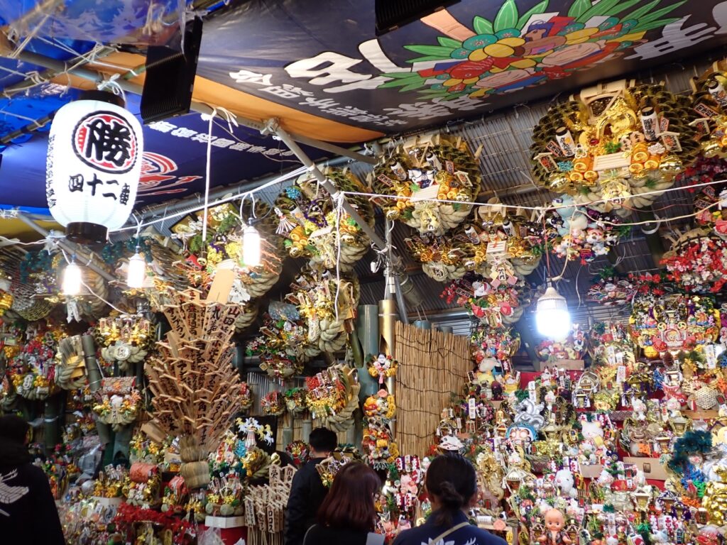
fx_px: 672
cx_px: 364
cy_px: 272
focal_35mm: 32
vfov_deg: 44.2
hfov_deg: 56.8
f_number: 2.4
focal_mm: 5.79
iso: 100
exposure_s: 1/80
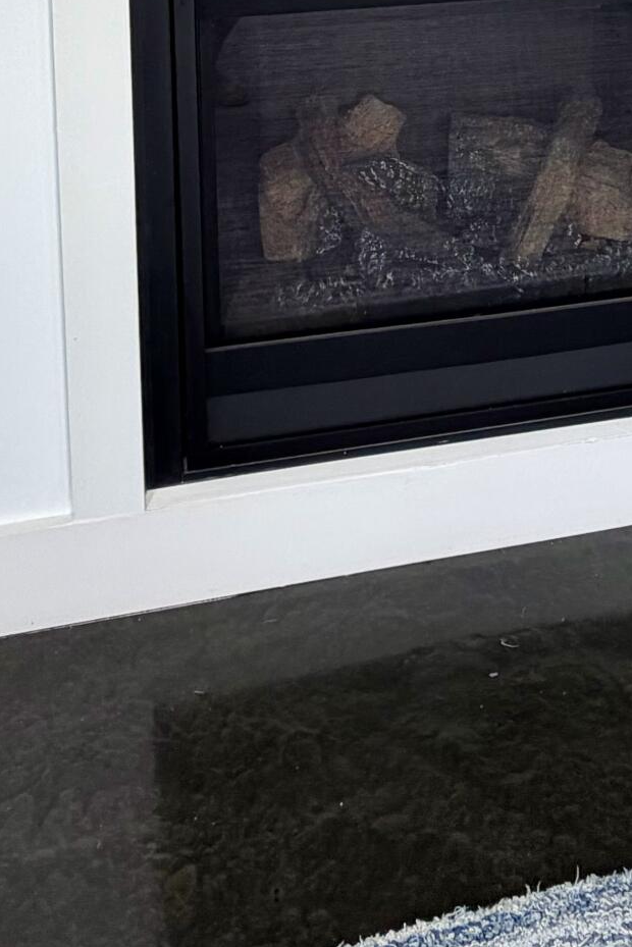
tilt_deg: -7.2
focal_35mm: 47
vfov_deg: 34.2
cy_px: -171
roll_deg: +0.0
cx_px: 468
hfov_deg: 28.3
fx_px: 1237
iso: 40
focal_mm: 2.22
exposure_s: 1/141
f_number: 2.2
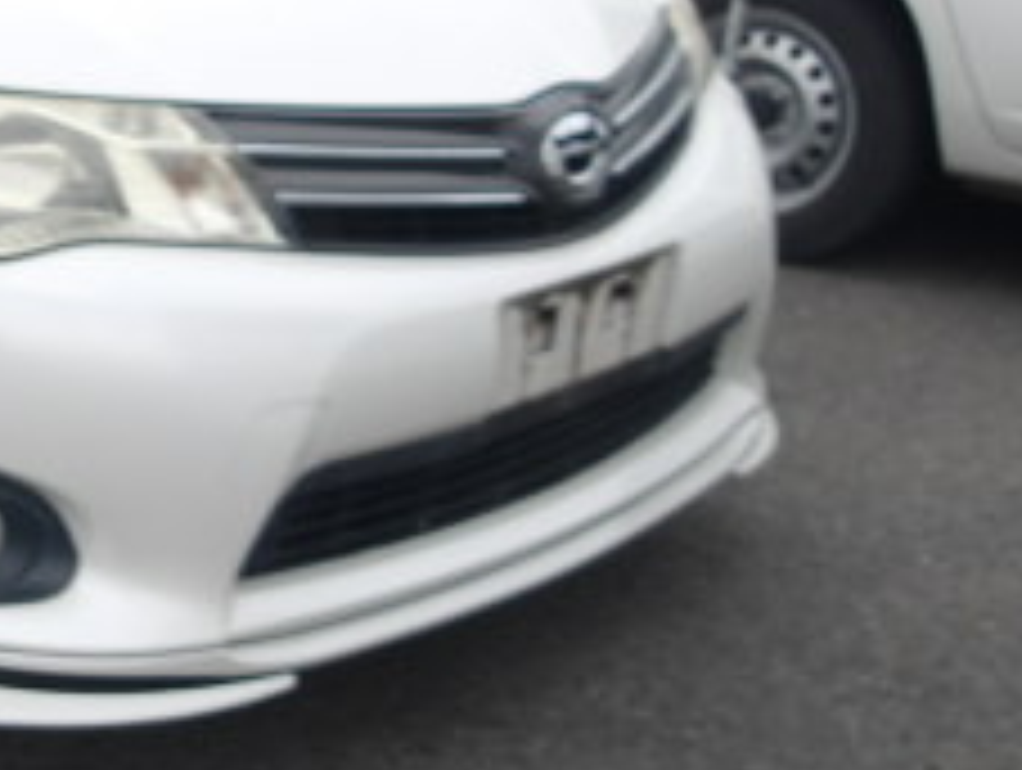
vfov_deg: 19.3
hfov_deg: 23.9
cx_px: -122
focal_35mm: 76
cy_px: 207
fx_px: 2247
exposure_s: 1/60
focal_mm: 4.9
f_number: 10.4
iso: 100
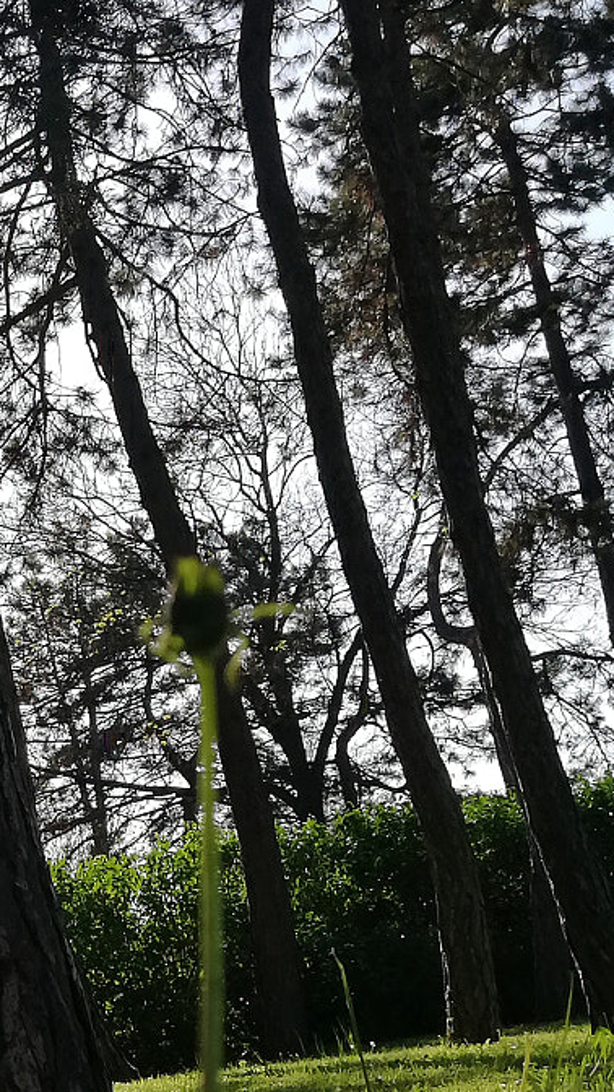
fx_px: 2026
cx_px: -302
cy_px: 931
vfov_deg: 29.2
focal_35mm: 70
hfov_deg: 15.8
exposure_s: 1/905
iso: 50
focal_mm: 3.81
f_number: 2.2
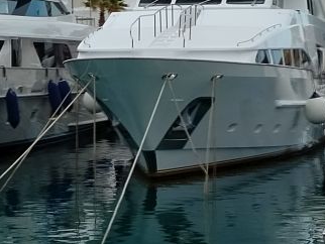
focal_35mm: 134
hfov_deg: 14.6
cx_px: 31
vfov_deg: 11.0
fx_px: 1259
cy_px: 209
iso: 12
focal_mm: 4.75
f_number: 2.2
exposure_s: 1/160
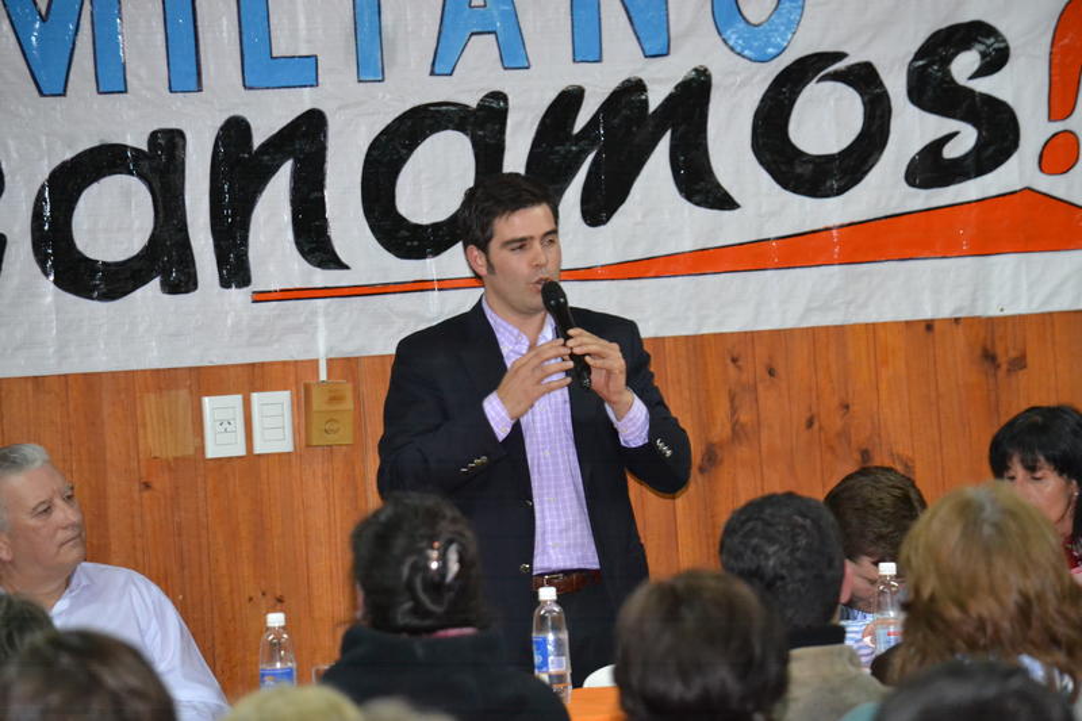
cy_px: 360
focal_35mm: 202
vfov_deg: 6.8
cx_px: 541
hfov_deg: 10.2
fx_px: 6085
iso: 3200
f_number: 4.8
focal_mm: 135
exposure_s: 1/60
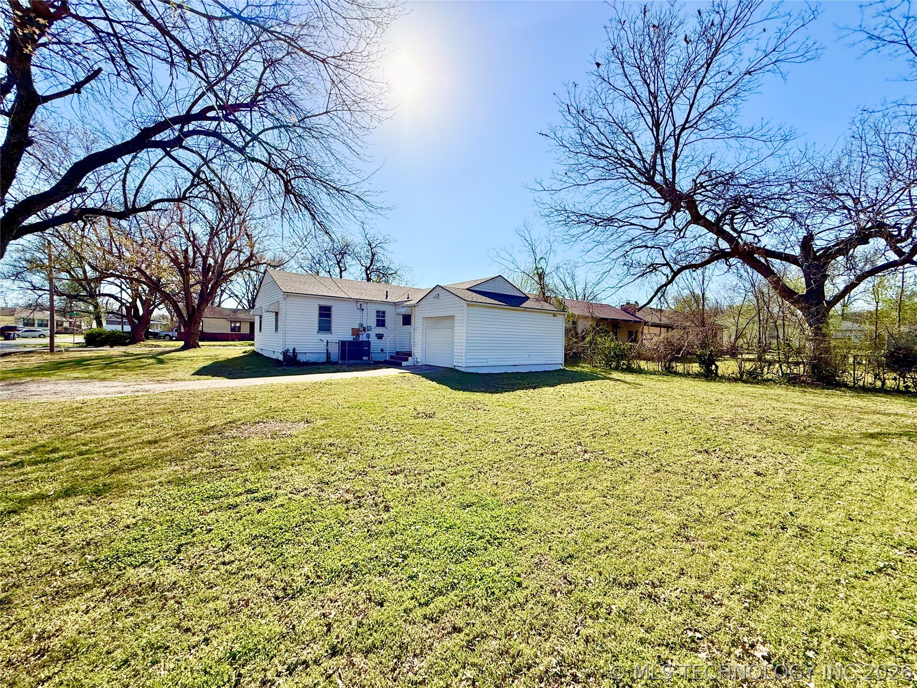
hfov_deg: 102.1
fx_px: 371
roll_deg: -1.5
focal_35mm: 14
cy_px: 344
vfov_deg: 85.7
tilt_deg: -0.3
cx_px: 458
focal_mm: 2.22
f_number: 2.2
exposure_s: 1/3289
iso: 50
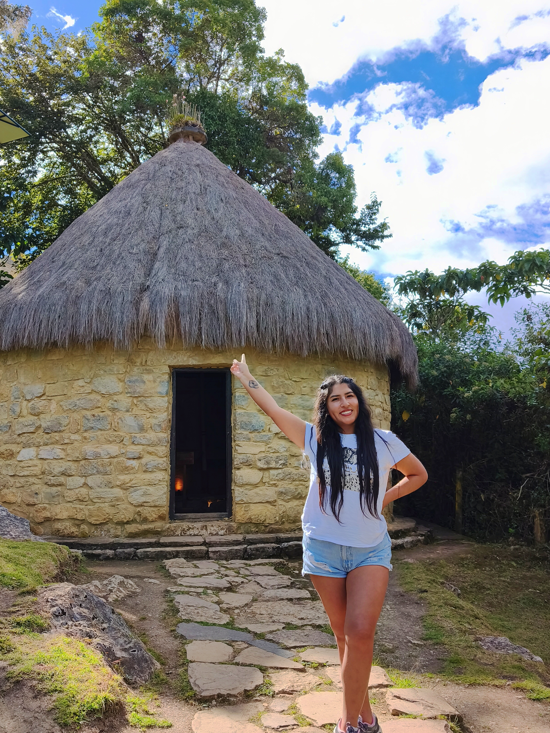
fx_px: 614
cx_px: 253
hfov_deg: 48.2
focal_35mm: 29
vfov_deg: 61.7
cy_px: 357
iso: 50
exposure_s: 1/524
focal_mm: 6.06
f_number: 1.7
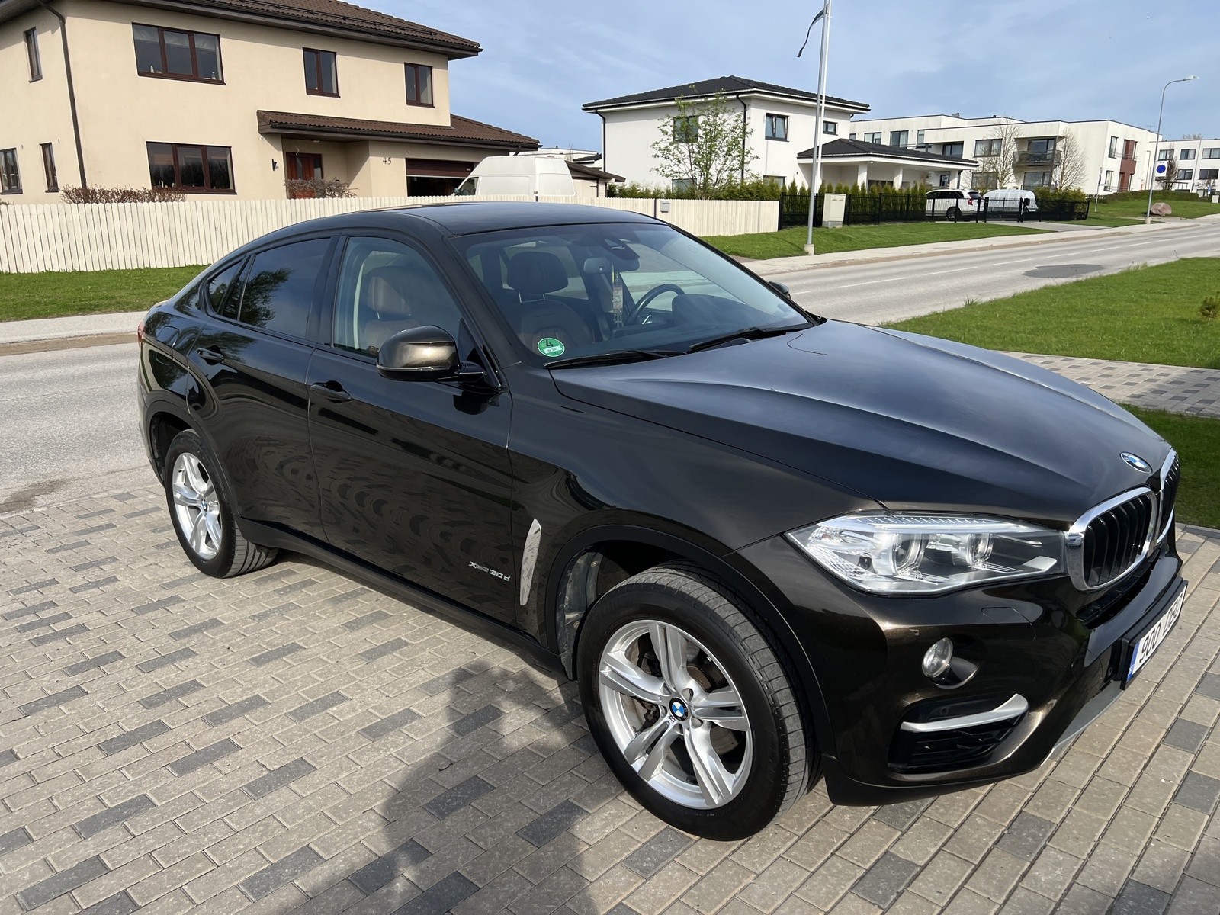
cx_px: 610
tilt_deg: -14.5
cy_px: 458
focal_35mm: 26
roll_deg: -0.3
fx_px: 916
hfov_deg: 67.3
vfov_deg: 53.1
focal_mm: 5.7
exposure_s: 1/2695
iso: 50
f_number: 1.5
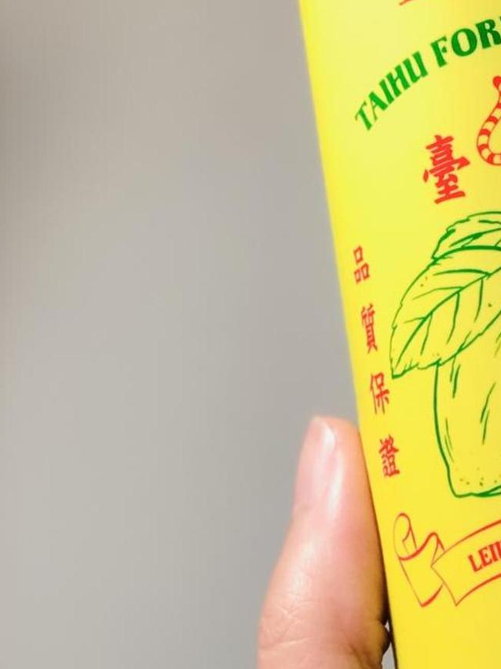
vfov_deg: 11.2
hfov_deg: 8.3
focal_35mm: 176
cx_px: 642
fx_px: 3396
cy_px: 66
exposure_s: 1/30
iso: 40
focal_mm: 6.6
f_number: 2.8
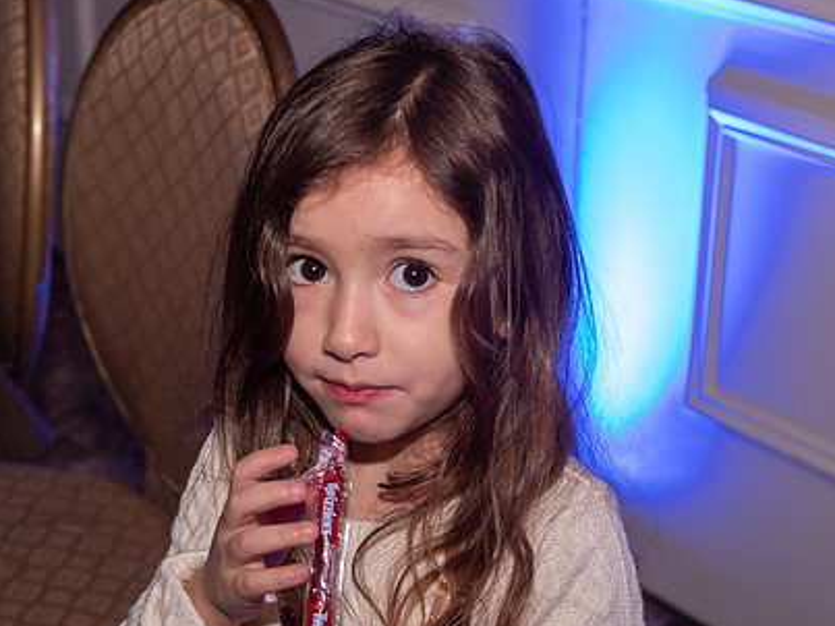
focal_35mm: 72
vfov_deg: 20.4
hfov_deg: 27.0
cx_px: 431
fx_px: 1736
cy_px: 370
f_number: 3.2
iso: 640
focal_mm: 25
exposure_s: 1/80
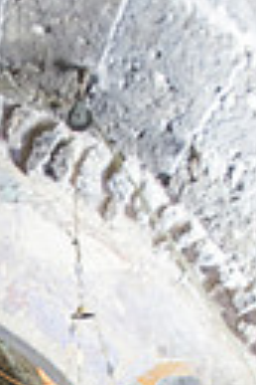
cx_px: -116
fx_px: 896
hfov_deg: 15.2
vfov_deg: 19.9
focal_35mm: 84
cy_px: 621
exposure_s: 1/25
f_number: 2.8
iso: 3200
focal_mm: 24
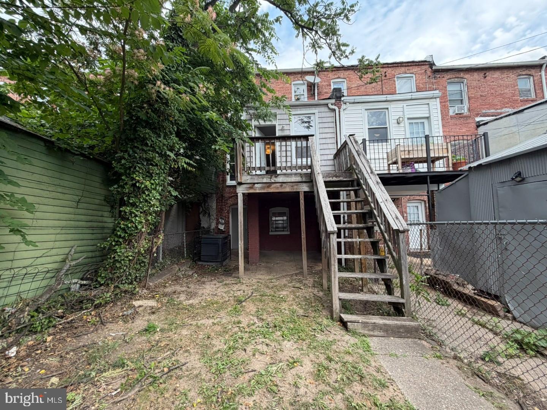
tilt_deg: +5.7
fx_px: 221
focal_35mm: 14
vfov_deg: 85.7
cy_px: 205
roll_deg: -0.5
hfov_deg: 102.1
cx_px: 274
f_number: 2.2
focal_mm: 2.22
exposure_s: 1/502
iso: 50
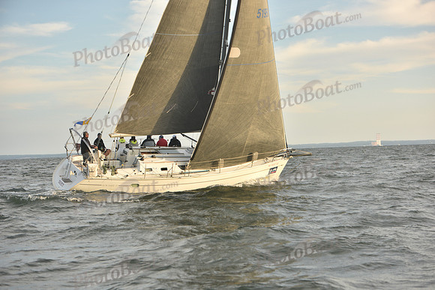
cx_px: 218
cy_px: 145
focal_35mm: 86
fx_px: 1039
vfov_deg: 15.9
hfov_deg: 23.6
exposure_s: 1/640
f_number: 4.5
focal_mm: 86
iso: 250
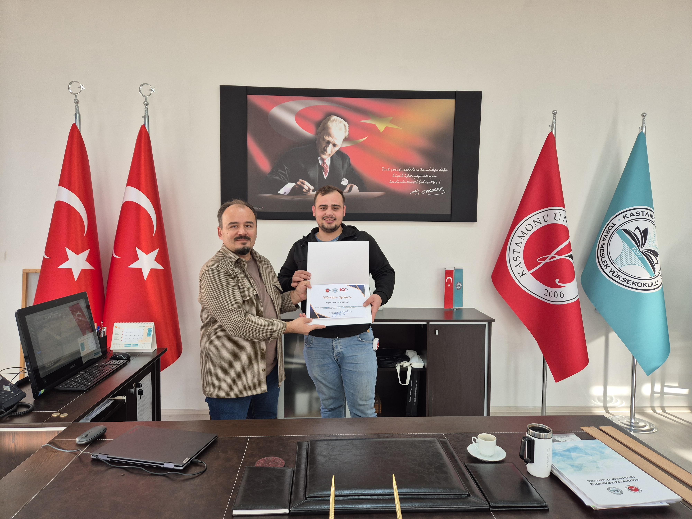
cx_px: 346
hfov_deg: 73.9
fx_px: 460
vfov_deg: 58.9
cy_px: 260
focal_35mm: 23
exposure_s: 1/100
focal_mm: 5.4
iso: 50
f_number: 1.8
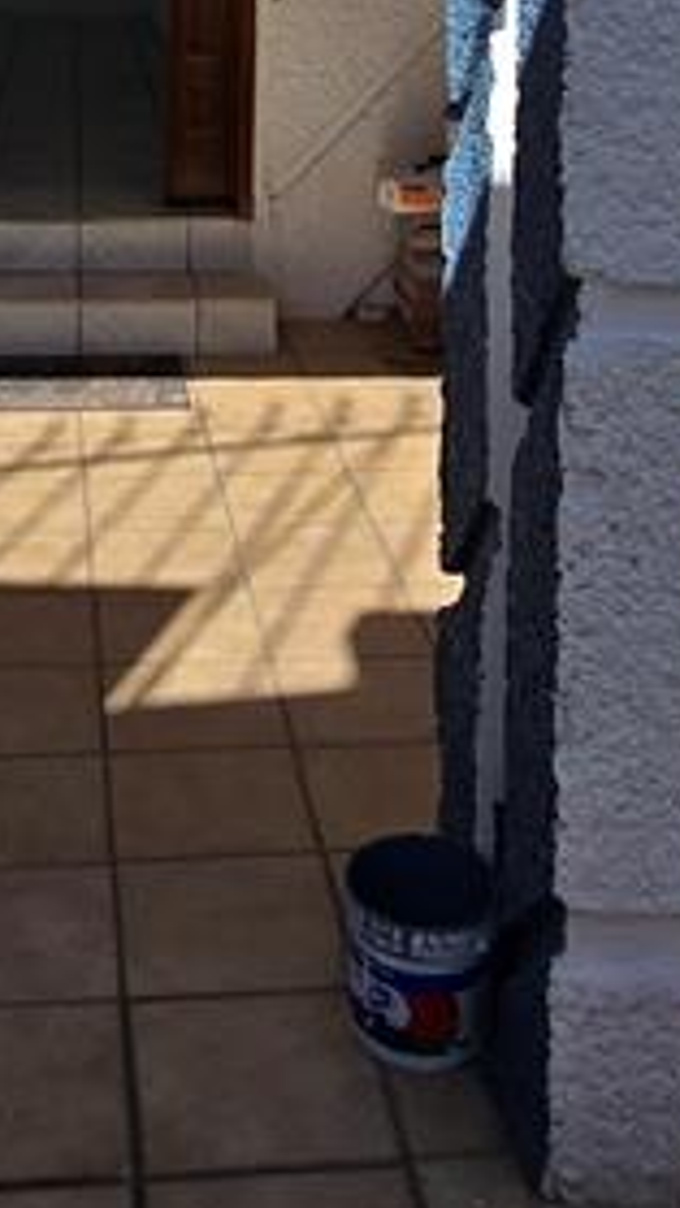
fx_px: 1666
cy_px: -221
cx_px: 256
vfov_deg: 33.1
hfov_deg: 23.0
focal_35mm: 52
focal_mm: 2.2
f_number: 2.2
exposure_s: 1/3282
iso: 50
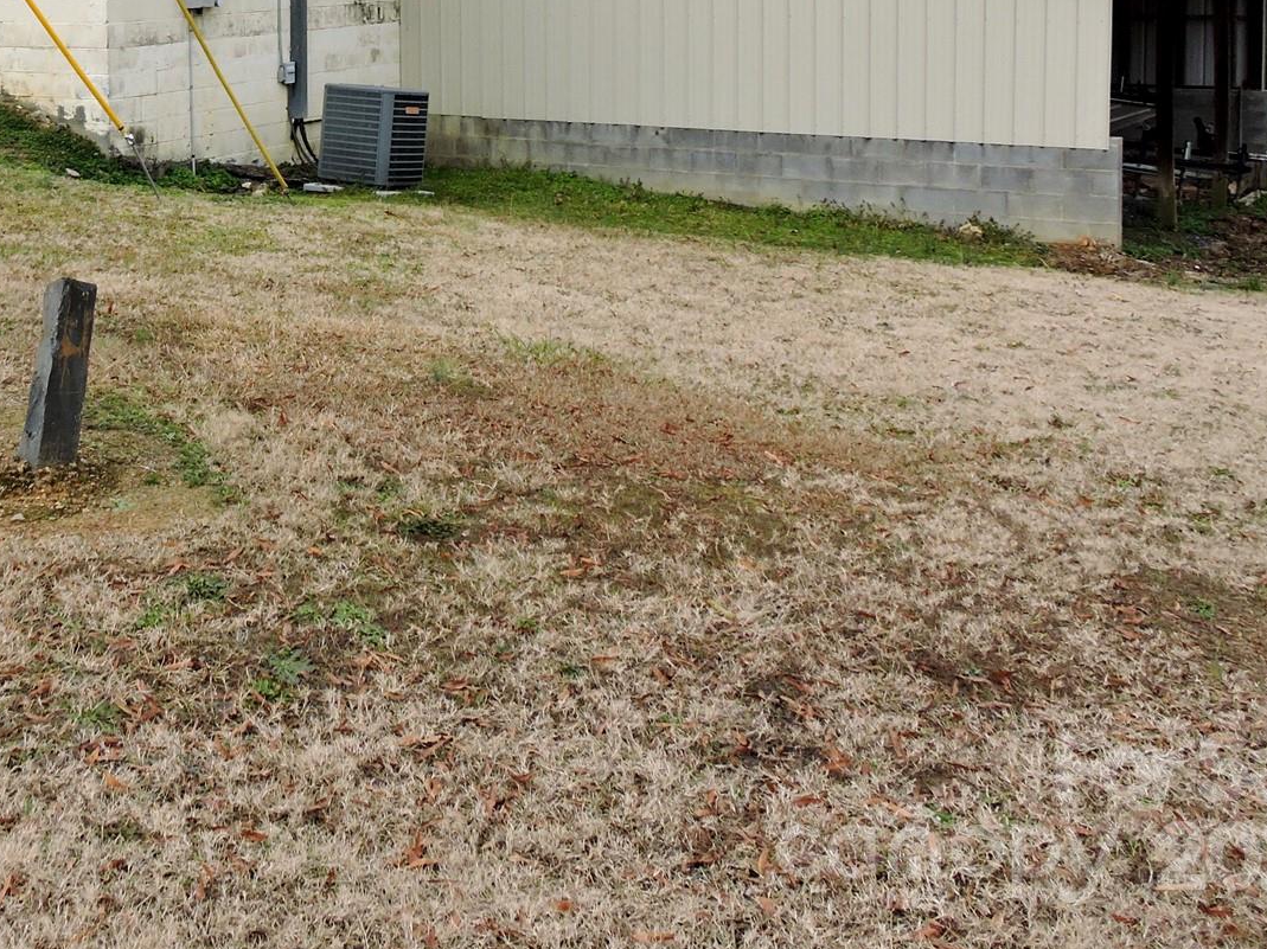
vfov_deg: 29.8
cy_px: 45
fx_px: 1683
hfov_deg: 39.4
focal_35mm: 46
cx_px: 232
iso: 100
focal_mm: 4.3
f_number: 3.3
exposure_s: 1/800
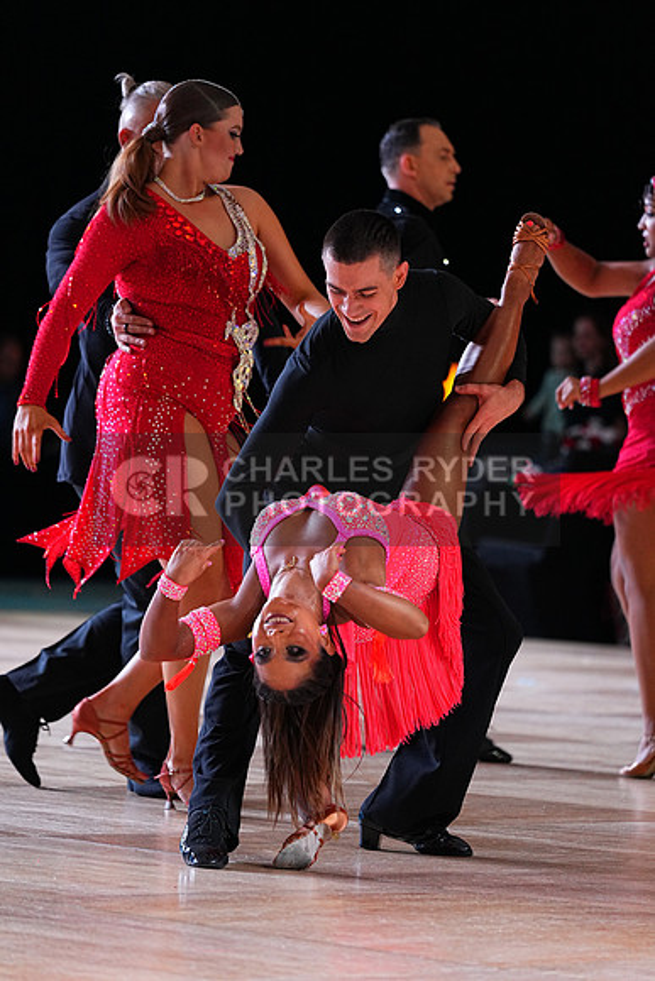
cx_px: 328
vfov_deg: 10.3
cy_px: 490
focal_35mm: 200
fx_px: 5455
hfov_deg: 6.9
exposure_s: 1/400
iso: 2500
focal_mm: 200
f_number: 4
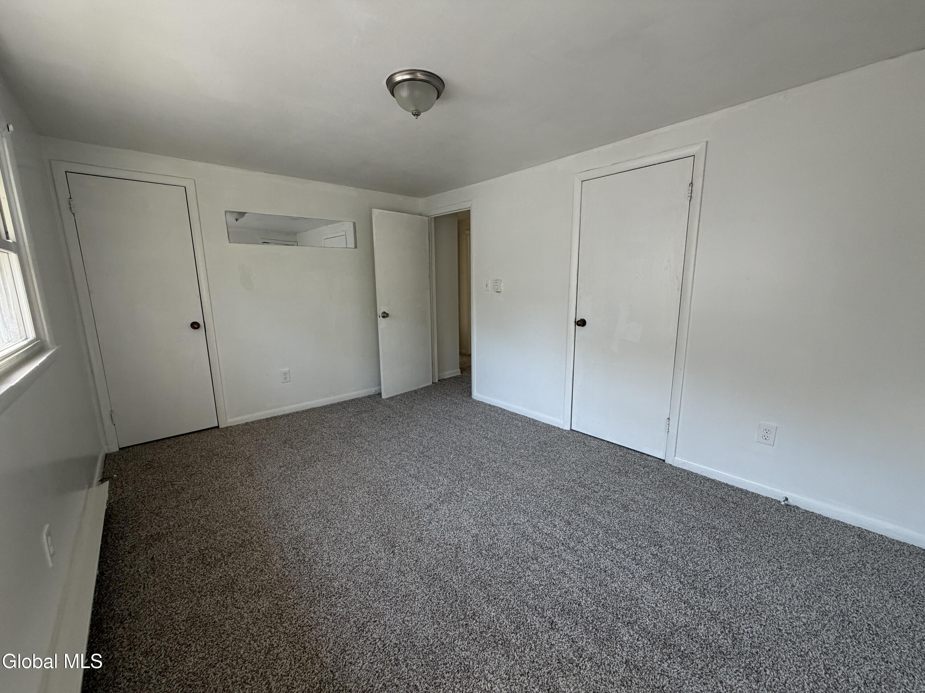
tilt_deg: -10.1
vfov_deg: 85.7
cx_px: 462
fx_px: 374
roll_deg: +0.8
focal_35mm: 14
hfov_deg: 102.1
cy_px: 346
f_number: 2.2
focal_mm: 2.22
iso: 125
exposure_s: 1/121
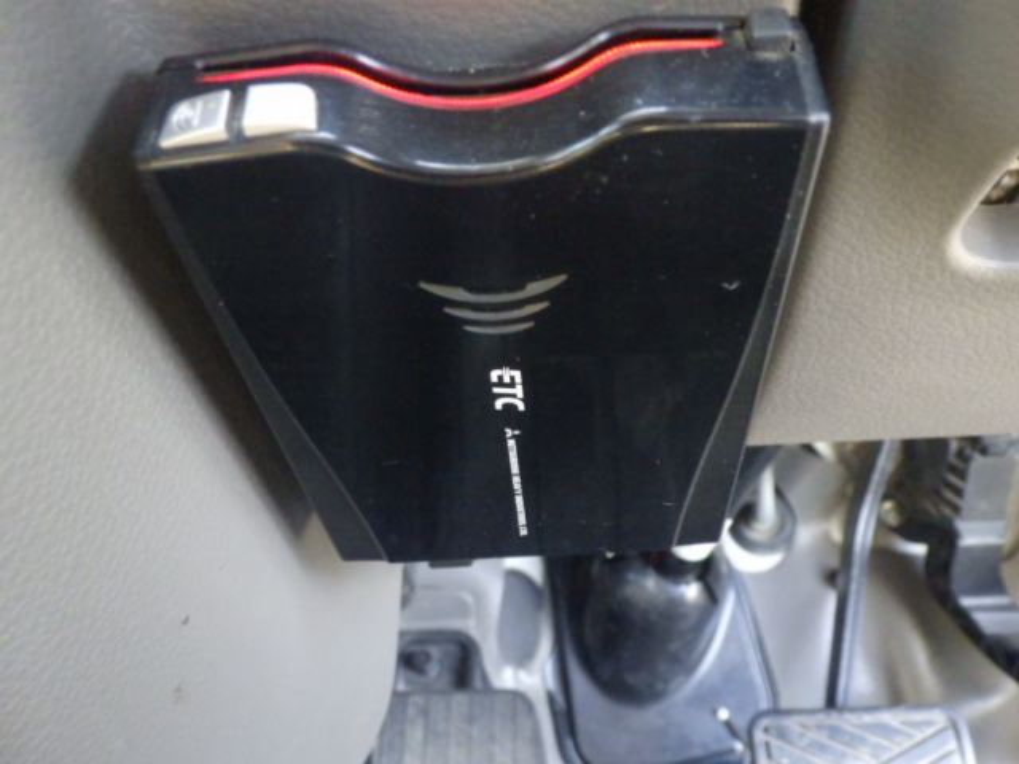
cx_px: 510
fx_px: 1001
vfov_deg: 41.8
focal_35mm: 34
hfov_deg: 54.0
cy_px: 382
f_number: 3.8
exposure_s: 1/50
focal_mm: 6.1
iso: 1600
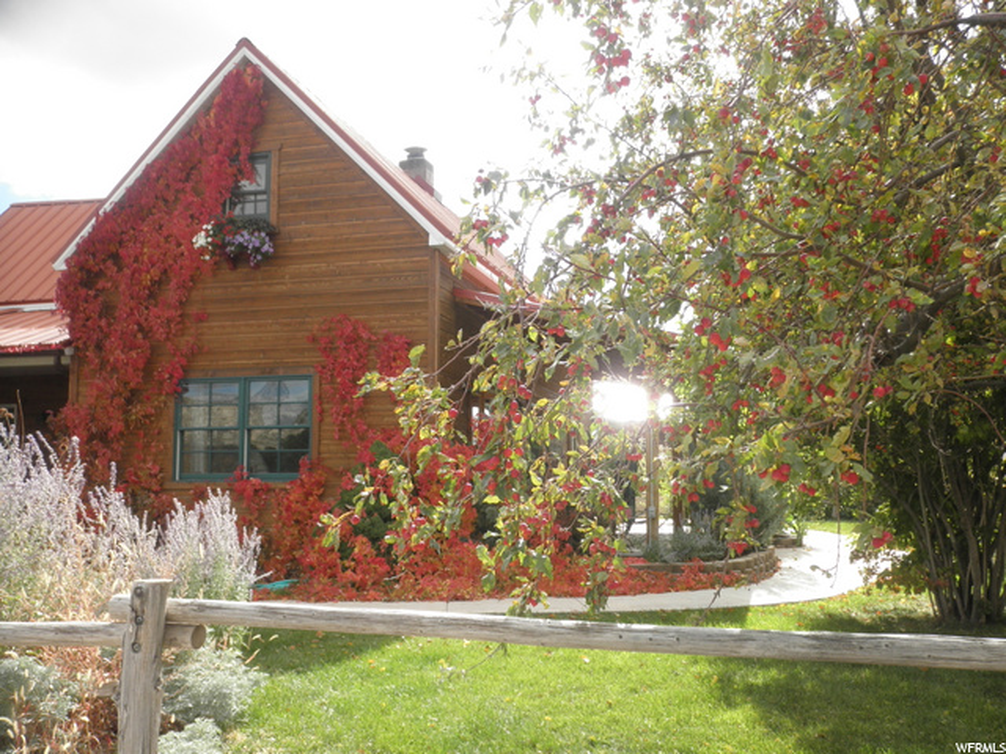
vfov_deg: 40.7
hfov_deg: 52.6
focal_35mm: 35
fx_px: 1017
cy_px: 377
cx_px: 503
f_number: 3.2
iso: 64
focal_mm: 6.1
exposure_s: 1/320
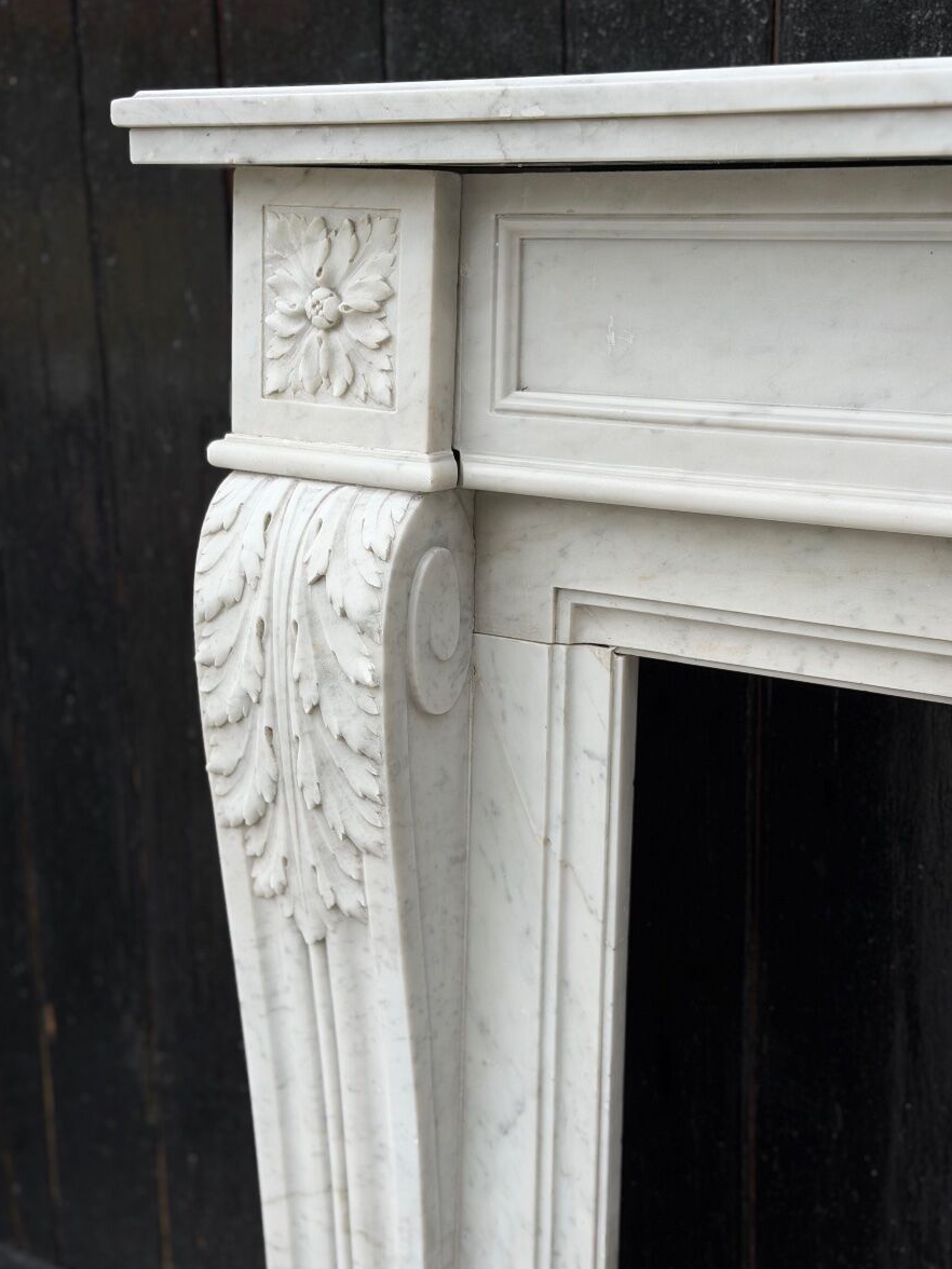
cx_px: 471
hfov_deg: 29.7
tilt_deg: -13.2
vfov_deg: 38.9
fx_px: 1797
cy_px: 637
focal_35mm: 49
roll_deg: +1.1
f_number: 1.78
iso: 64
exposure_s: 1/1203
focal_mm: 6.76
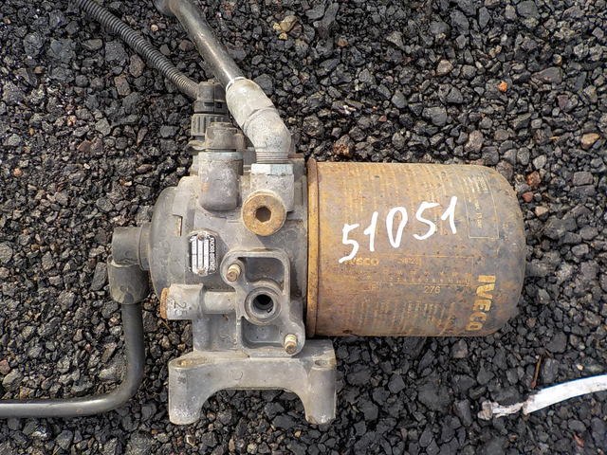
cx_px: 304
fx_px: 526
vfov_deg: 46.8
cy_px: 228
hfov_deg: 60.0
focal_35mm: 30
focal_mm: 4.1
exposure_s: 1/320
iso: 125
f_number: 3.3
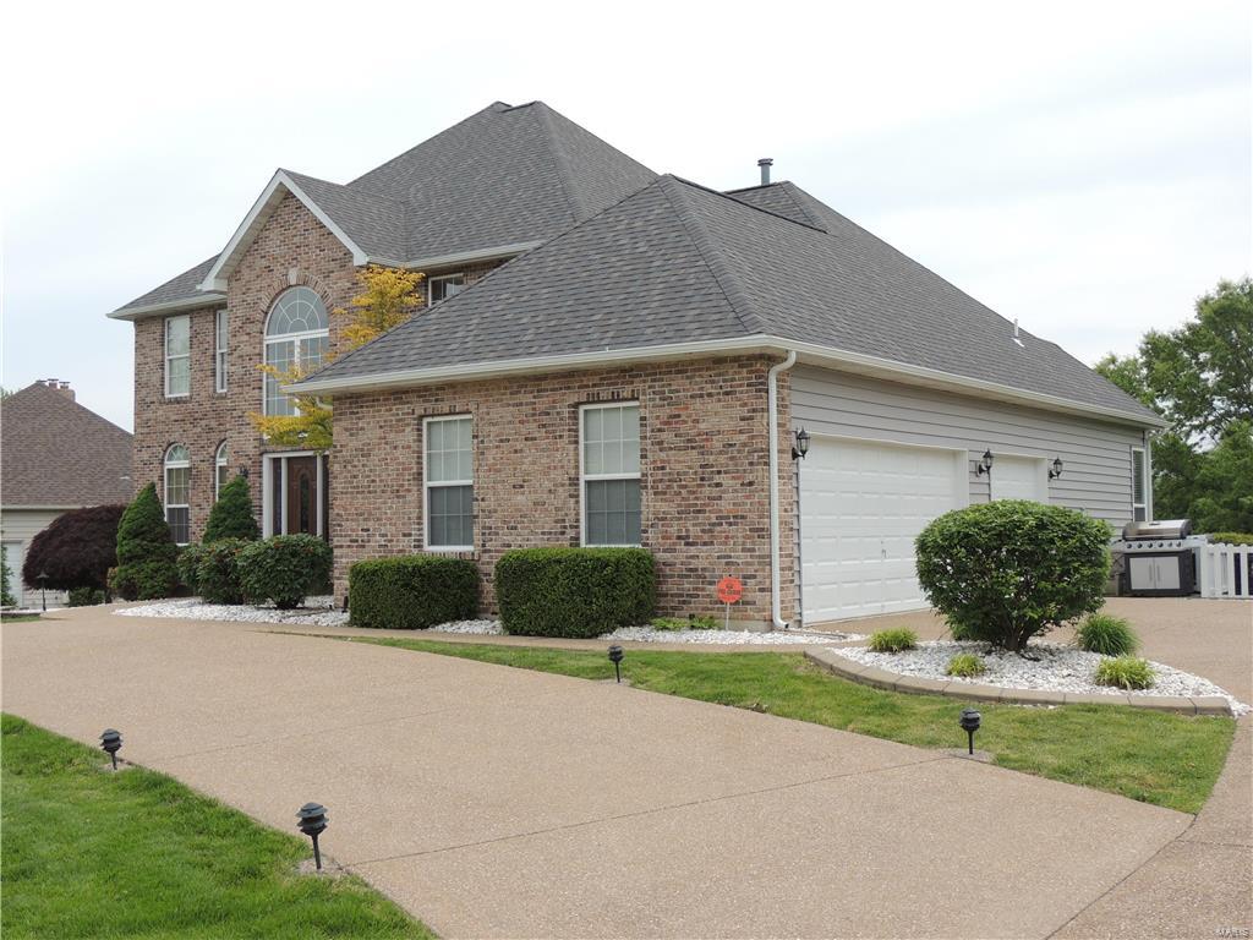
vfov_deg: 36.0
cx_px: 626
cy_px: 470
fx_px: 1448
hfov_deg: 46.8
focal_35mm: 40
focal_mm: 7.1
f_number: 3.3
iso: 100
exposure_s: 1/800
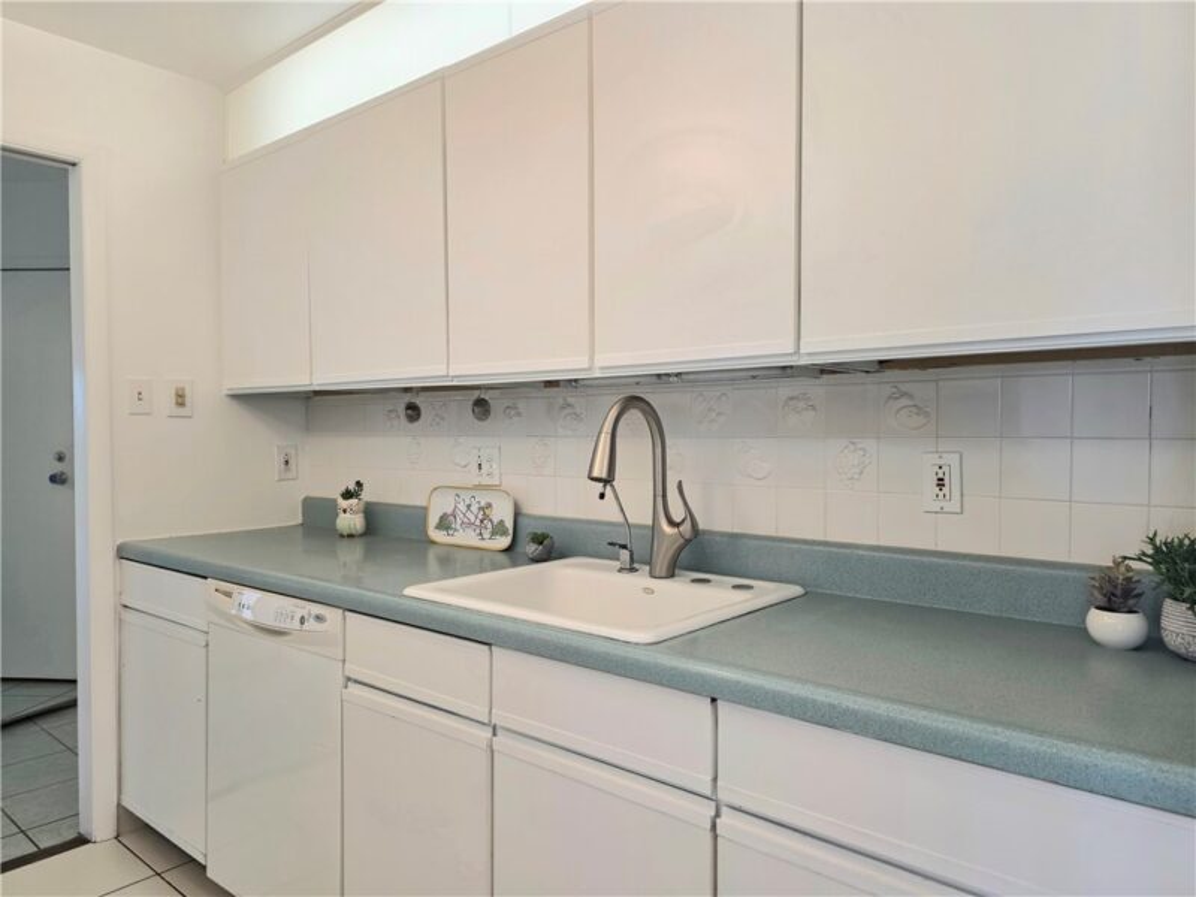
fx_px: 795
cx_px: 598
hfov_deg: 73.9
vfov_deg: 58.9
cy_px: 448
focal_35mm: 23
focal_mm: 6.3
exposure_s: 1/120
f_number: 1.7
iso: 160
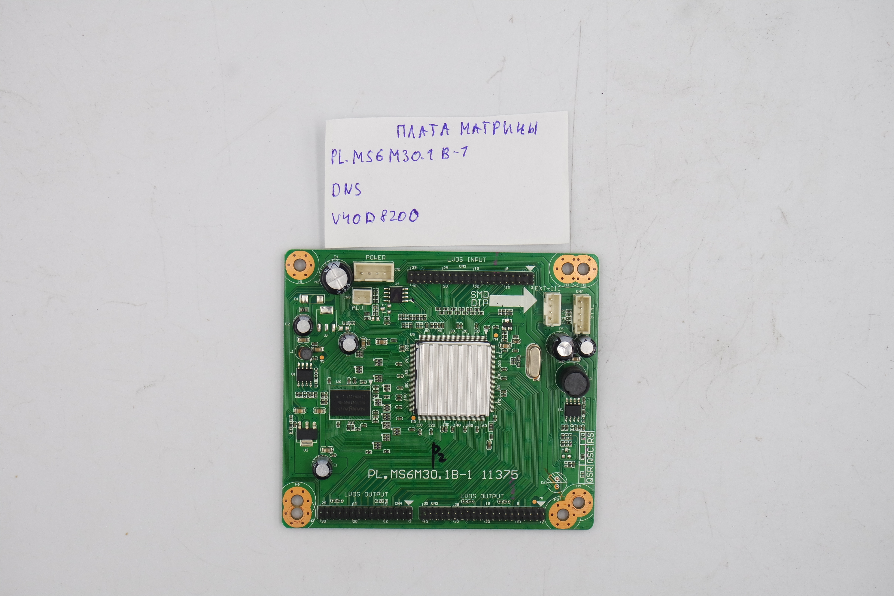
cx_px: 447
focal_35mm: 64
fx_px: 1589
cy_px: 298
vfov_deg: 21.2
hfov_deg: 31.4
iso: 200
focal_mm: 24
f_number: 5.6
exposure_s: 1/125
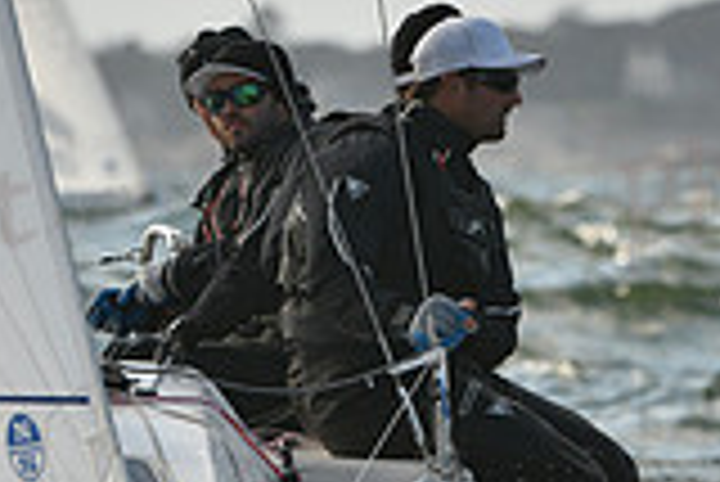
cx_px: 387
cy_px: 430
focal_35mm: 1195
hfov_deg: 1.7
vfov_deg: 1.2
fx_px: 23921
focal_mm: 330
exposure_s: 1/1250
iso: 320
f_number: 7.1
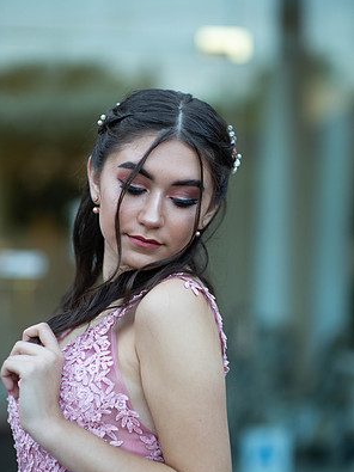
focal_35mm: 93
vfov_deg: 21.1
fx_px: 1269
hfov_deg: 15.9
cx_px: 176
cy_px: 257
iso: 250
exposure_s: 1/640
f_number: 2
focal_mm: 85
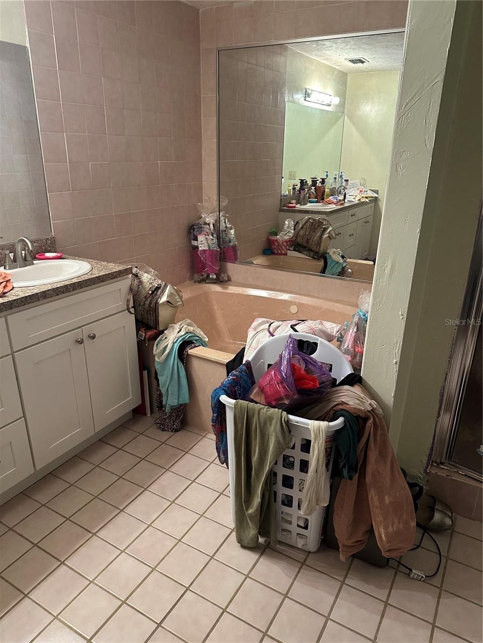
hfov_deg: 56.8
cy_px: 322
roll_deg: -2.4
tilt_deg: -16.1
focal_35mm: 24
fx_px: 446
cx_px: 242
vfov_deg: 71.6
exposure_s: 1/60
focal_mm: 6.86
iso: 320
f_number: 1.78
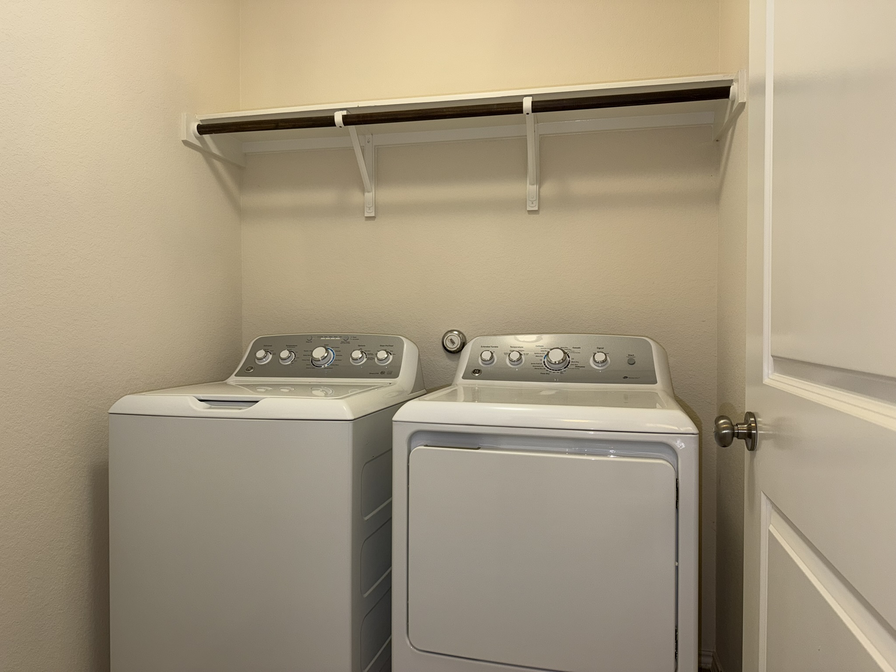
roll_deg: -0.2
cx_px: 448
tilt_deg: -0.7
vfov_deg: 56.8
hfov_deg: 71.6
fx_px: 621
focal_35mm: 24
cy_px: 336
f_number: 1.78
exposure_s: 1/41
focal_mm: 6.76
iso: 80
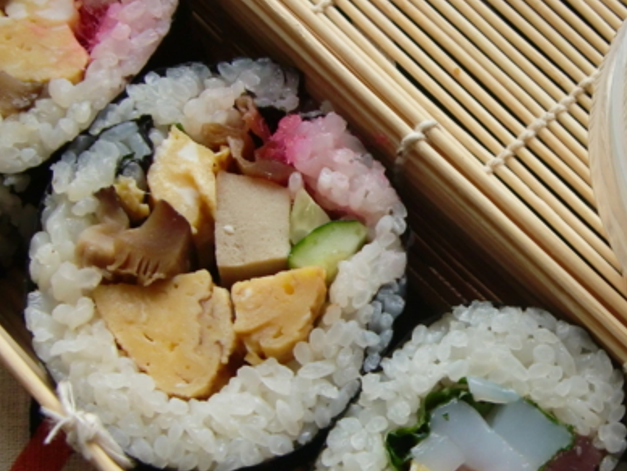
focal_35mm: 68
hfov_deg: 28.0
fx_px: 1232
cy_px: 275
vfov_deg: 21.6
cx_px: 494
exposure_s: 1/100
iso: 200
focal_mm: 5.8
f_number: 2.7
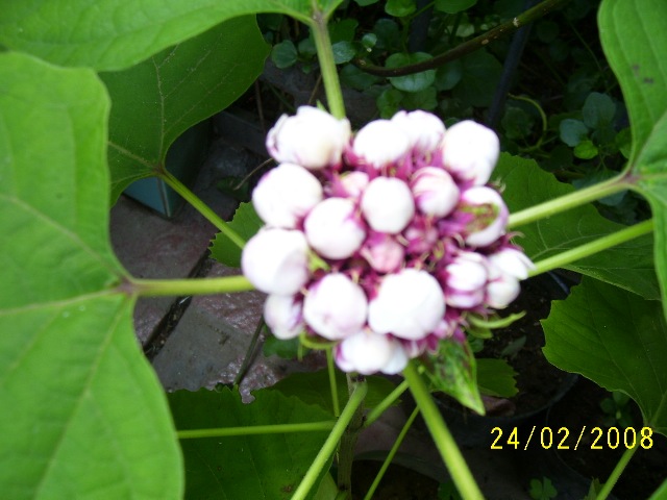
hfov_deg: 54.0
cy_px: 250
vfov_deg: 41.8
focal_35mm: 34
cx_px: 334
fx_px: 655
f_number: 2.7
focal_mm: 5.6
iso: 80
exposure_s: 1/90
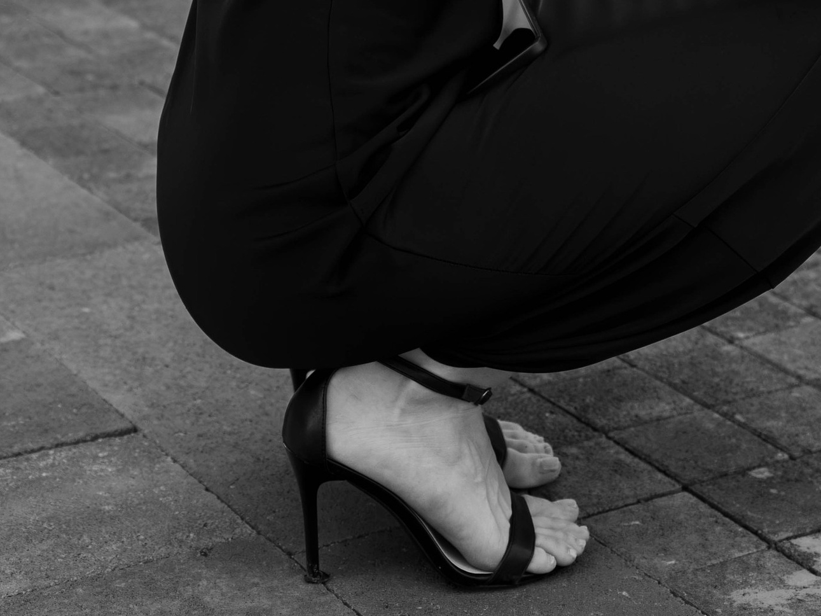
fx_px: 2727
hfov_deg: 17.1
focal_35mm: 115
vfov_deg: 12.1
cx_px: 490
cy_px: -386
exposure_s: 1/800
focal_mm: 40.2
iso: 1600
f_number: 3.5
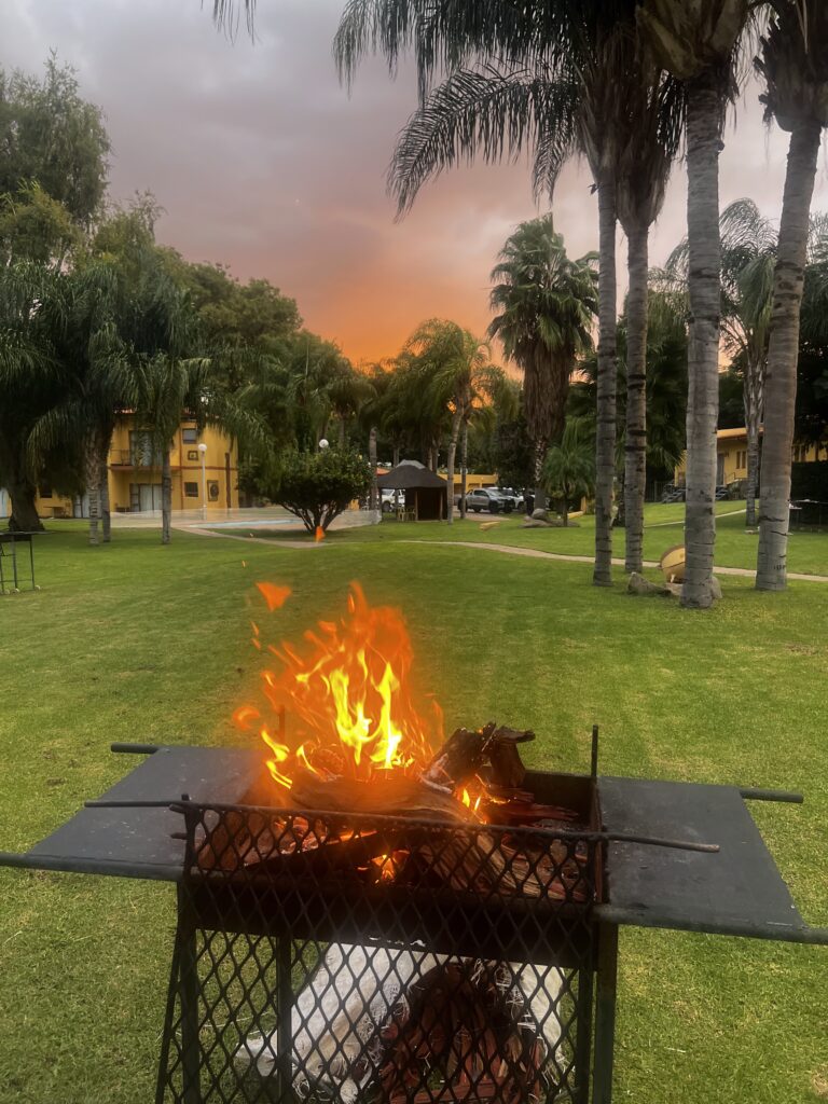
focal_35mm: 26
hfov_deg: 53.1
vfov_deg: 67.3
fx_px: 829
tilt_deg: -3.9
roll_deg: +0.9
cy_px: 552
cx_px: 414
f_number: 1.5
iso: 125
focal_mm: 5.7
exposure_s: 1/121
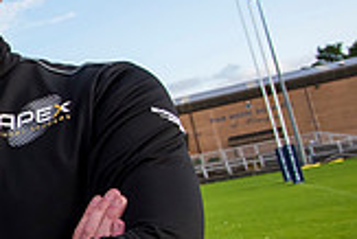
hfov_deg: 20.5
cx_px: -276
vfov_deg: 19.2
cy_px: 155
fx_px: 705
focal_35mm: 71
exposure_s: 1/640
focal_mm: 20
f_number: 5.6
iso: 640
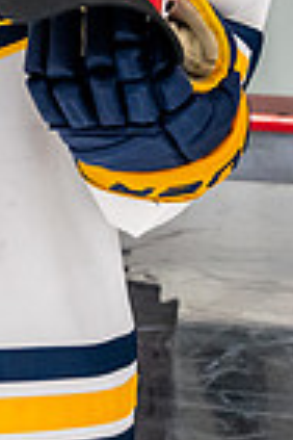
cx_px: -70
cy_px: -190
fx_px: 4126
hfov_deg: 4.1
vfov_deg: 6.0
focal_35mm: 338
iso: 3200
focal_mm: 70
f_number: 2.8
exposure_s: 1/800
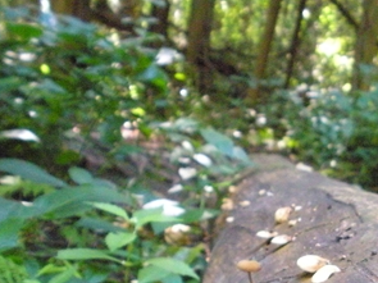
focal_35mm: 61
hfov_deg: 30.9
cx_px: 300
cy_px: 231
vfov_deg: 23.6
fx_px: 666
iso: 1600
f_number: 3.5
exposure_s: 1/81.4
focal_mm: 6.3
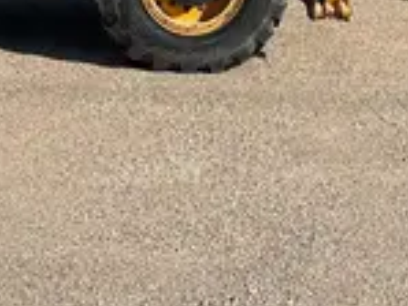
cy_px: -242
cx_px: 227
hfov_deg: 20.4
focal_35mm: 96
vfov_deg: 13.8
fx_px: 1132
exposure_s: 1/4149
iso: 50
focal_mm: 5.1
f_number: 1.6
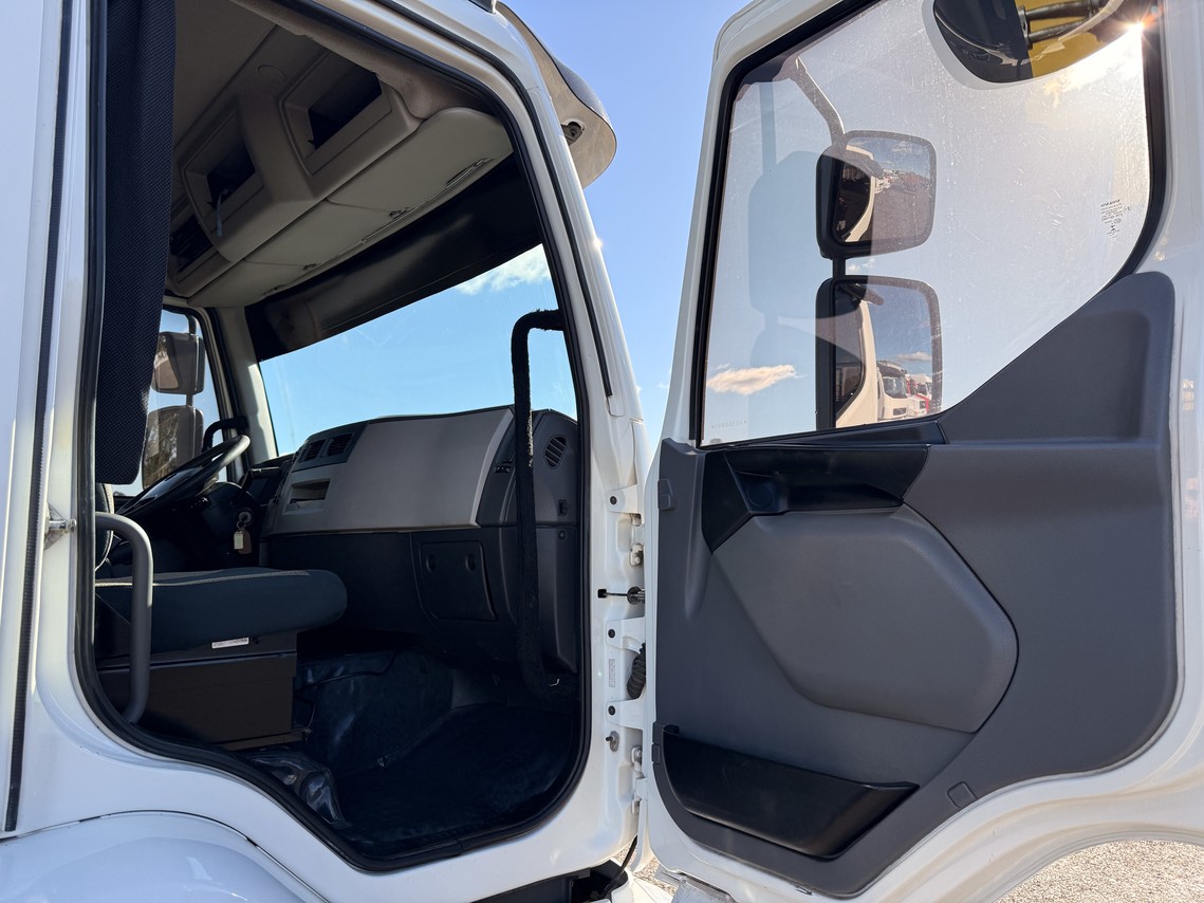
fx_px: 835
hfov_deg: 71.6
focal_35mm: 24
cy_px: 452
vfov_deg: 56.8
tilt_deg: +5.9
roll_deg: +0.9
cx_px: 602
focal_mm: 6.76
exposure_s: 1/1770
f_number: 1.78
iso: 100
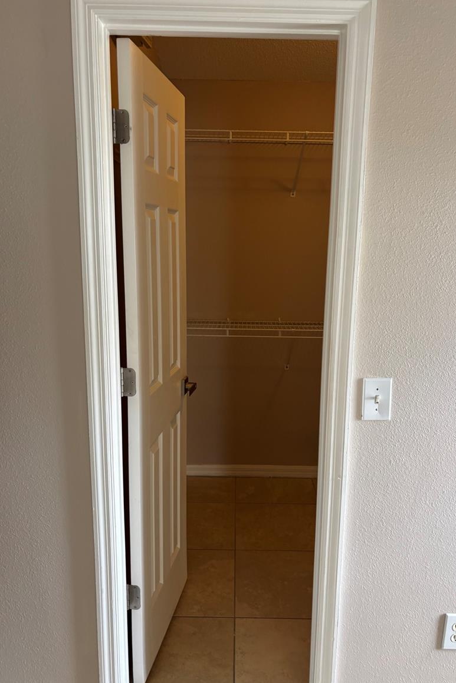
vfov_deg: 65.5
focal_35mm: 28
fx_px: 532
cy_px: 344
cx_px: 237
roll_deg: -2.5
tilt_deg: -11.4
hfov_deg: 46.4
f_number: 1.6
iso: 100
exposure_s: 1/60
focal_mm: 5.96
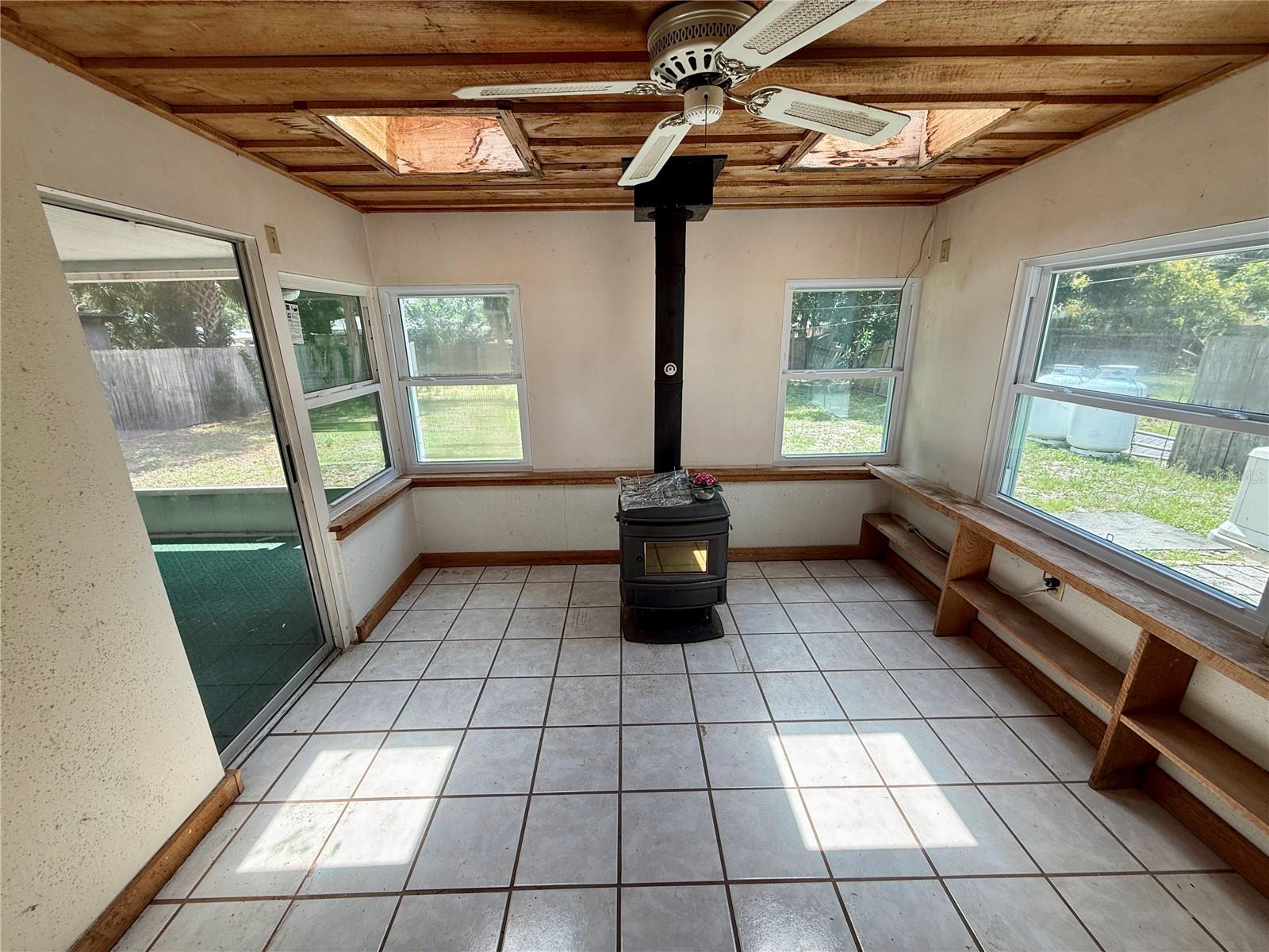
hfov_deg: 102.1
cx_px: 634
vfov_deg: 85.7
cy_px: 476
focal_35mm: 14
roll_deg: +1.0
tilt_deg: -15.3
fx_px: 513
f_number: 2.2
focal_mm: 2.22
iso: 40
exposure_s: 1/104
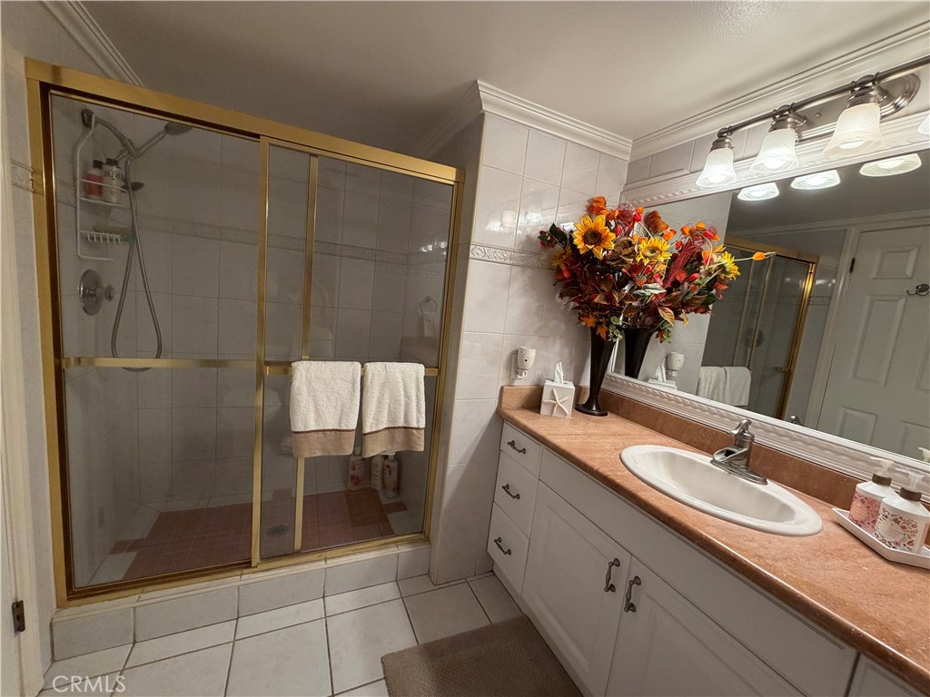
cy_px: 348
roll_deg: -5.7
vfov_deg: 85.7
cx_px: 465
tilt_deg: -8.1
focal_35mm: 14
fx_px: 376
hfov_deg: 102.1
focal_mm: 2.22
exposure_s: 1/120
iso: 250
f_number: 2.2
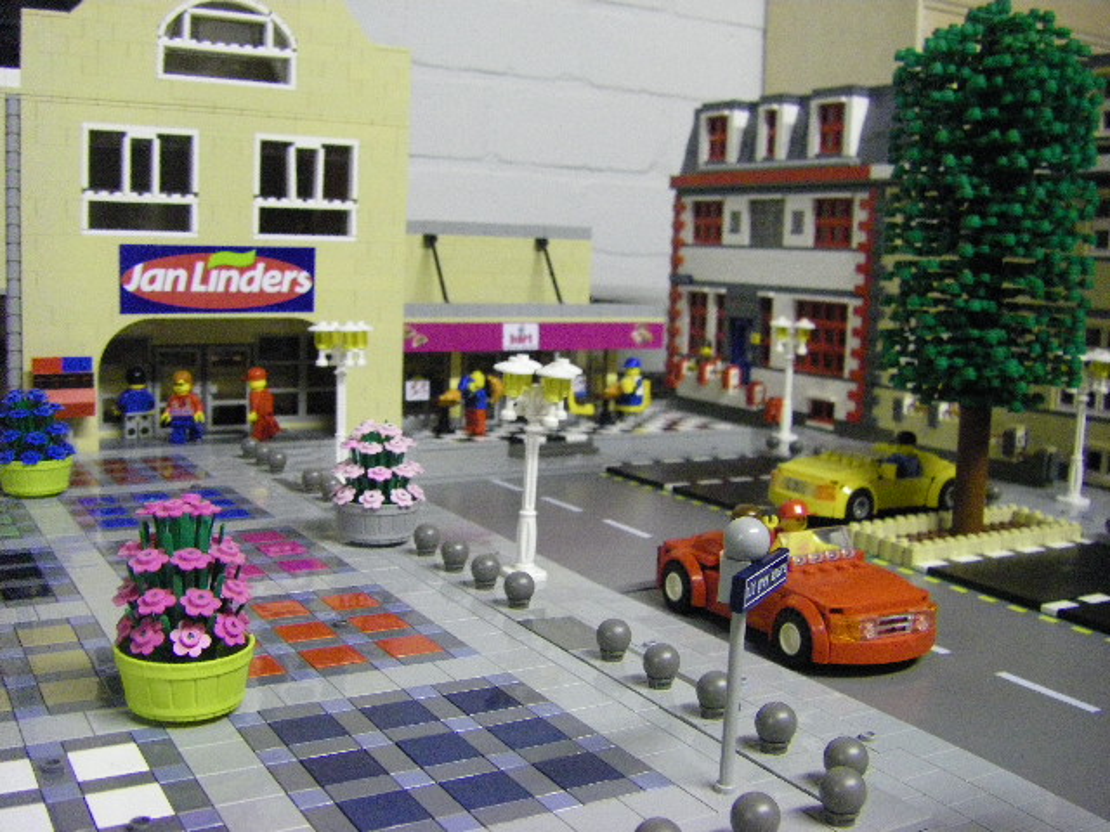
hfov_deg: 49.0
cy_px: 416
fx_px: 1219
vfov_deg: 37.7
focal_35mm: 38
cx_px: 555
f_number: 3.5
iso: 800
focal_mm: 6.3
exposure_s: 1/30
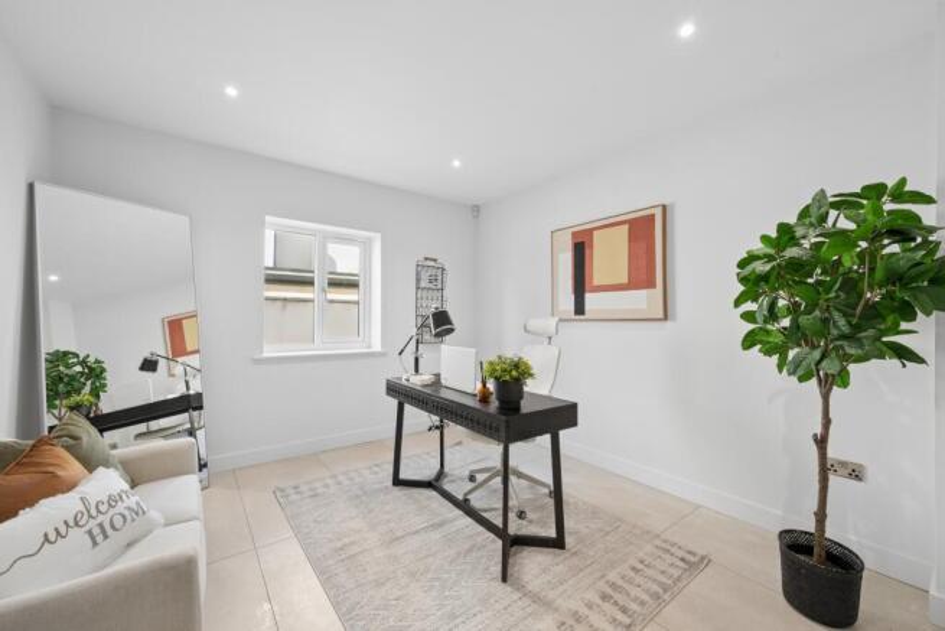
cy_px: 316
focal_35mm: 14
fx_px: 368
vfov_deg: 81.2
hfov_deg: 104.2
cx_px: 472
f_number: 10
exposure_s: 1/4
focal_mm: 14
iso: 100
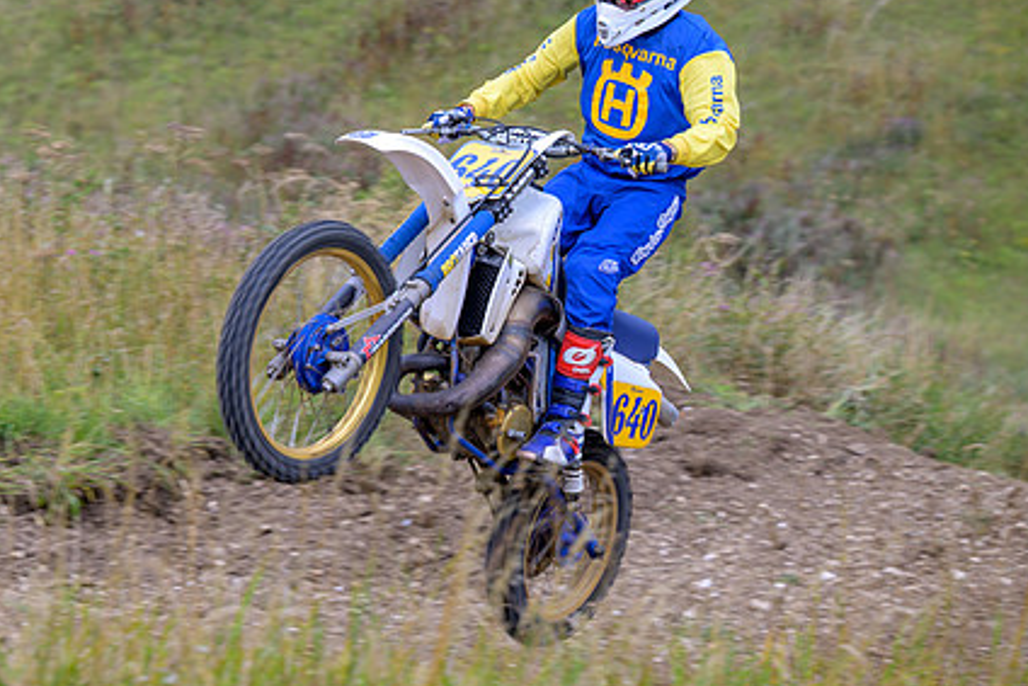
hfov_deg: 19.2
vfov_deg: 12.9
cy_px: 257
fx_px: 3028
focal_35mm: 106
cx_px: 310
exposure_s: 1/320
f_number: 4
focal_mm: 70
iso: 64
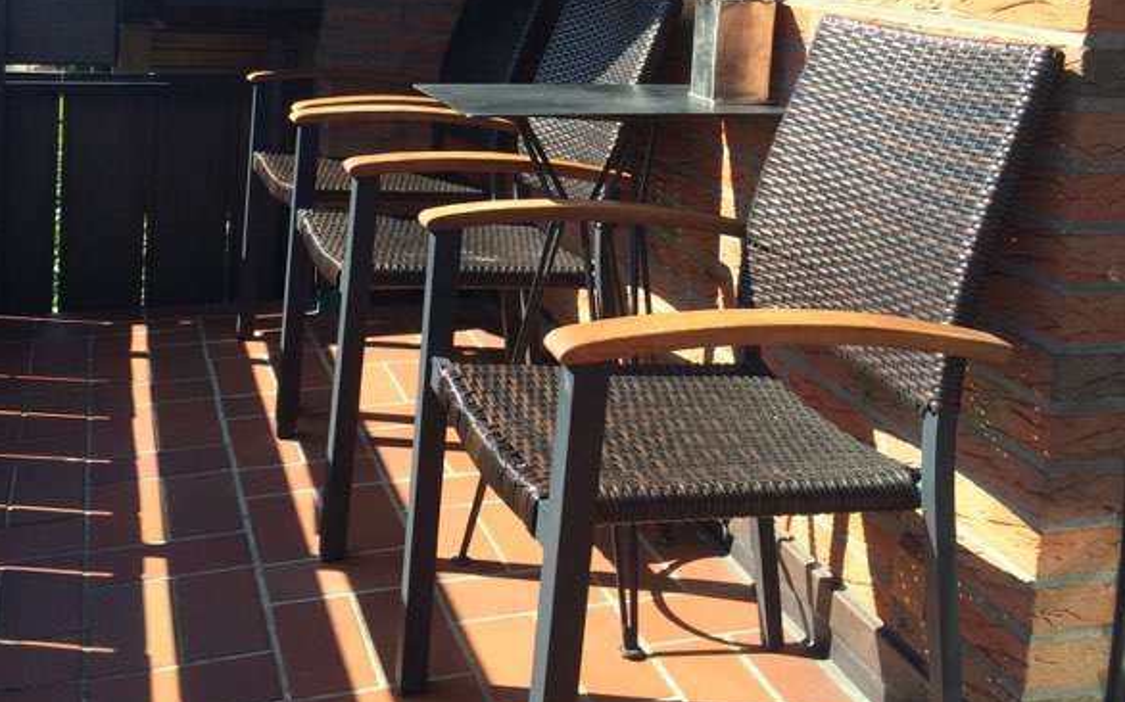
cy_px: 52
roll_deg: -4.2
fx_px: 1287
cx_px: 566
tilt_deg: -6.3
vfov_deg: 29.1
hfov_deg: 47.2
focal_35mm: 42
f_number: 2.2
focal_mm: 4.15
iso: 32
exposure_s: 1/494
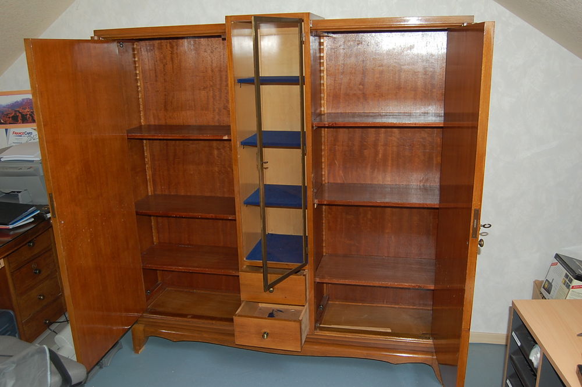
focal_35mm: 30
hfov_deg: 62.0
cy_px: 194
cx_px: 291
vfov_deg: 43.5
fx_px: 485
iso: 400
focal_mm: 20
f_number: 3.8
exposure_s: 1/60
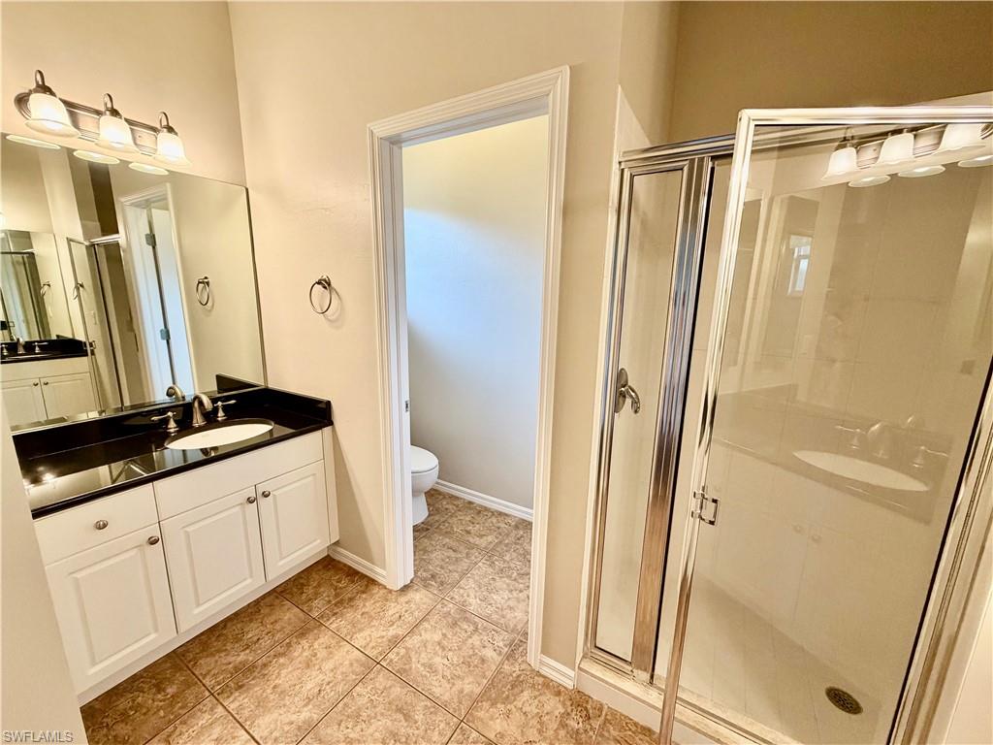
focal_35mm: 14
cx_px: 496
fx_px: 402
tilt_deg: -11.4
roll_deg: -0.6
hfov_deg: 102.1
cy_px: 372
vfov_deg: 85.7
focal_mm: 2.22
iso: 320
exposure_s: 1/120
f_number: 2.2
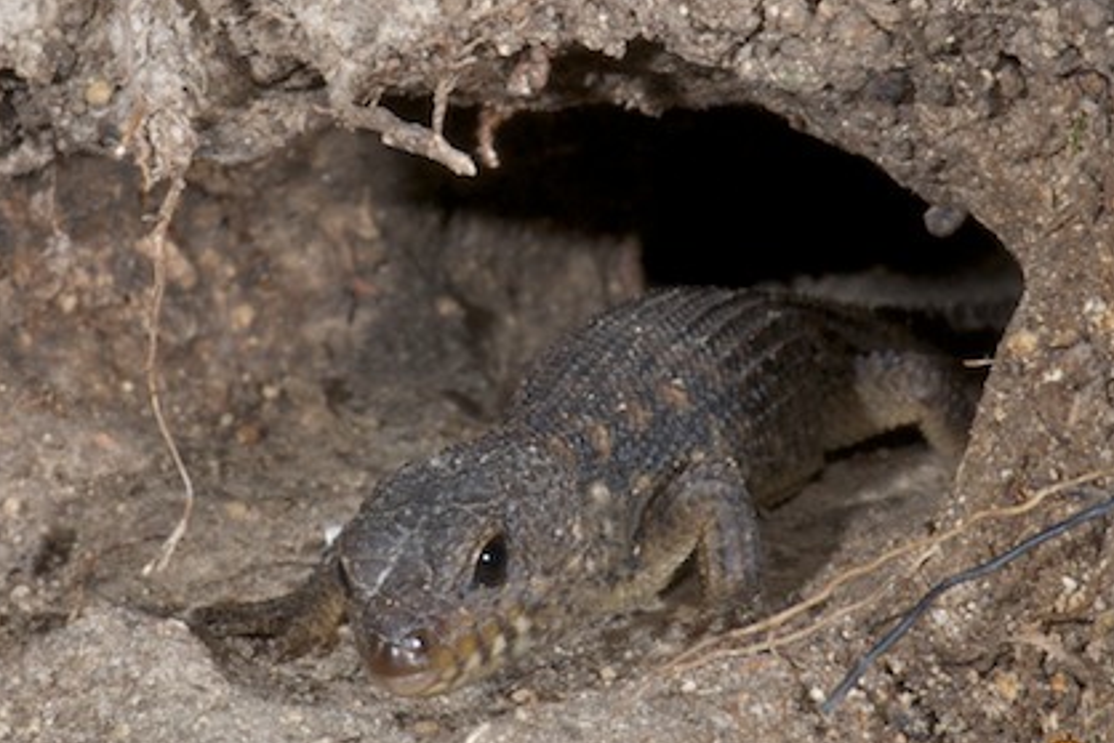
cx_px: 466
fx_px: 5838
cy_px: 389
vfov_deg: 7.3
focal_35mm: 189
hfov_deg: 10.9
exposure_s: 1/125
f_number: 32
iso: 100
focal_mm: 105
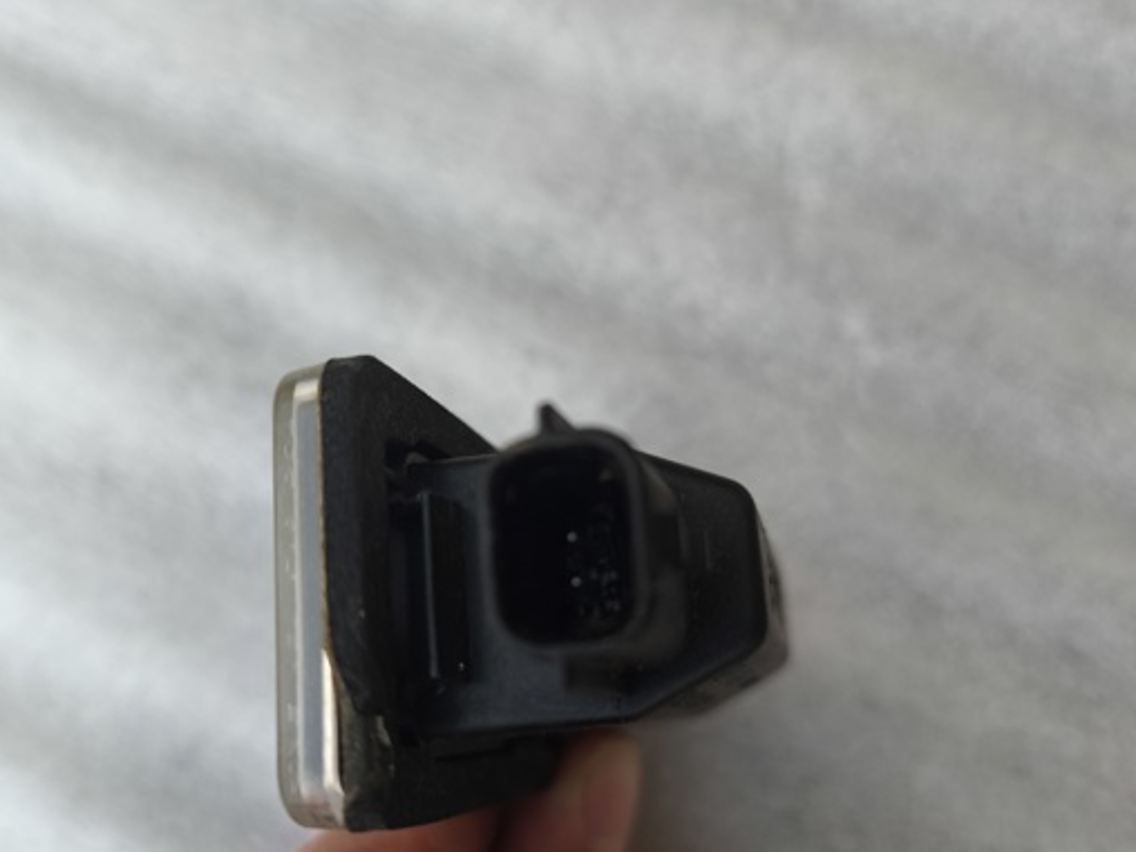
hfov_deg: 61.4
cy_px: 512
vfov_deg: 47.9
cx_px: 492
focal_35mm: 29
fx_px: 952
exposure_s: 1/50
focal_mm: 5.35
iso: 640
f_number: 1.7
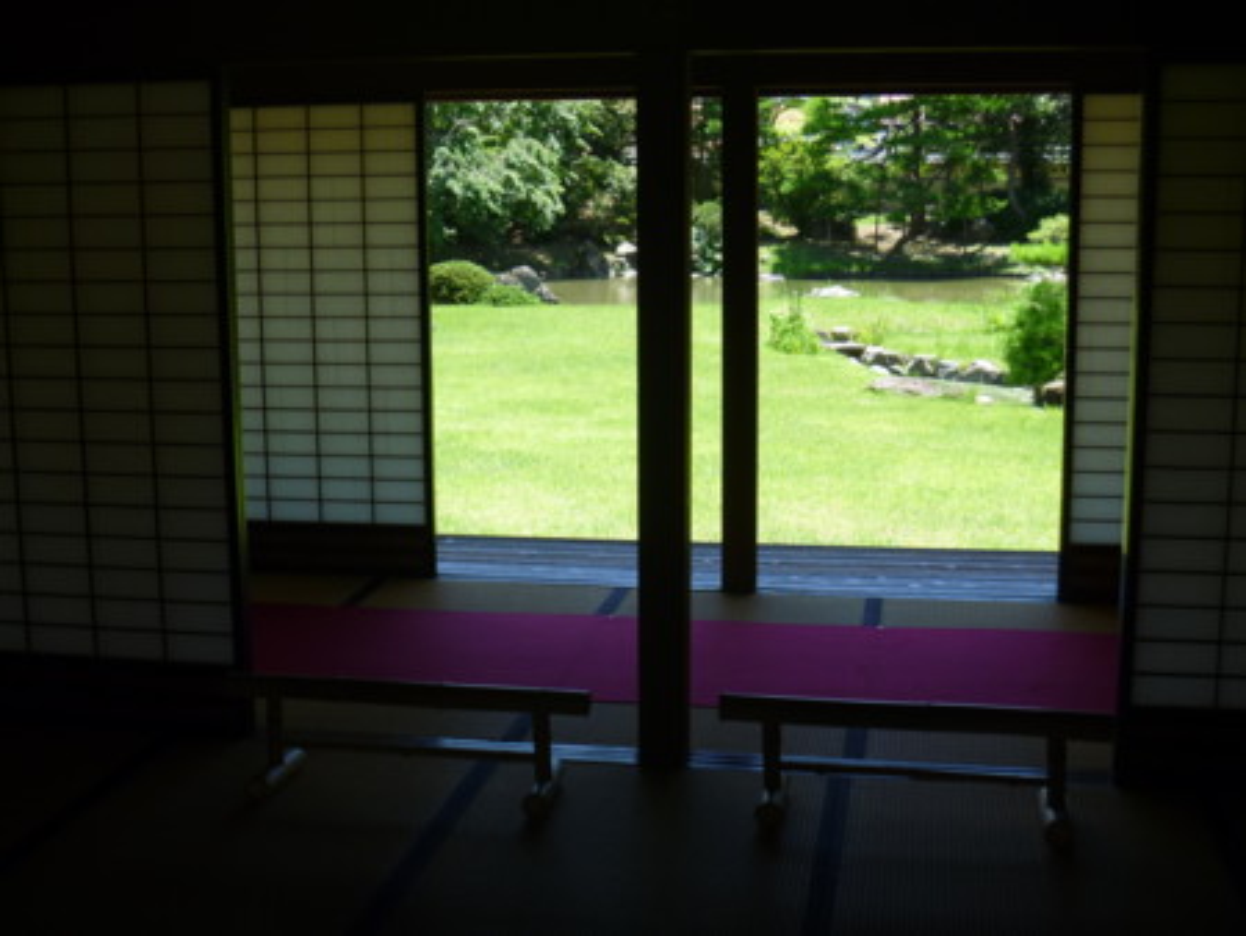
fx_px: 1693
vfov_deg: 30.9
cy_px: 468
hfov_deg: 40.4
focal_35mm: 47
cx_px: 623
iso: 80
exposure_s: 1/160
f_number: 3.7
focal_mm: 8.3
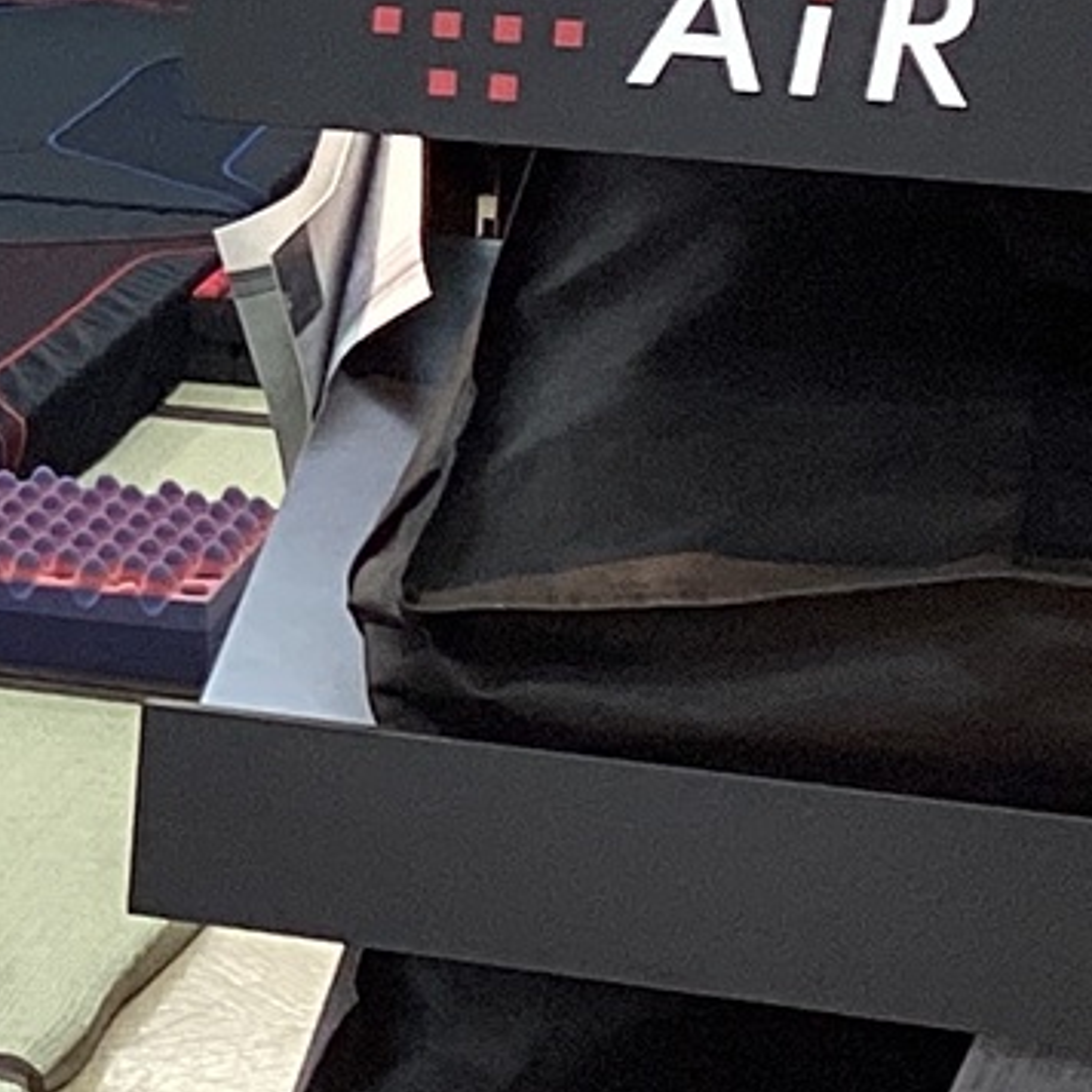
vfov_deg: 9.9
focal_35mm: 176
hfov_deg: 9.2
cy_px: -41
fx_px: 6282
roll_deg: +0.1
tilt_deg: -11.9
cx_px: -1221
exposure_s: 1/100
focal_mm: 3.3
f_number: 2.4
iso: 80
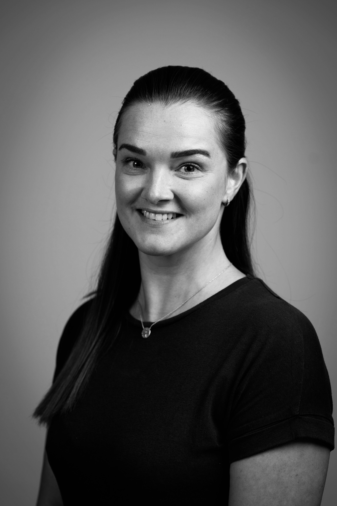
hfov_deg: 15.7
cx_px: 168
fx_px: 1222
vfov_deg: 23.4
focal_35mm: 87
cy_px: 253
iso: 100
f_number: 4
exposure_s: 1/250
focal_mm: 87
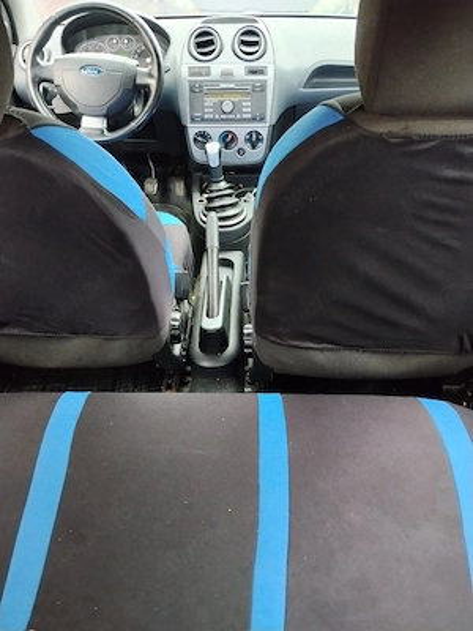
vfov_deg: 61.7
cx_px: 236
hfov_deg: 48.2
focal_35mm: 29
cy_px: 316
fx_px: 528
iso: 320
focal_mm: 4.22
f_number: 1.8
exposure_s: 1/33
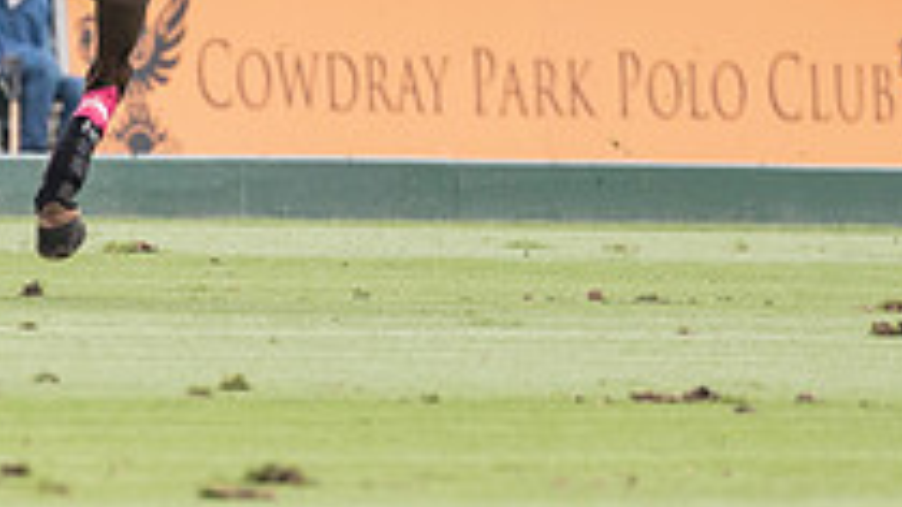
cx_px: -223
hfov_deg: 0.9
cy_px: 173
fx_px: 56550
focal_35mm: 2365
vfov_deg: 0.5
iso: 800
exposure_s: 1/2500
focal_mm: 500
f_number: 4
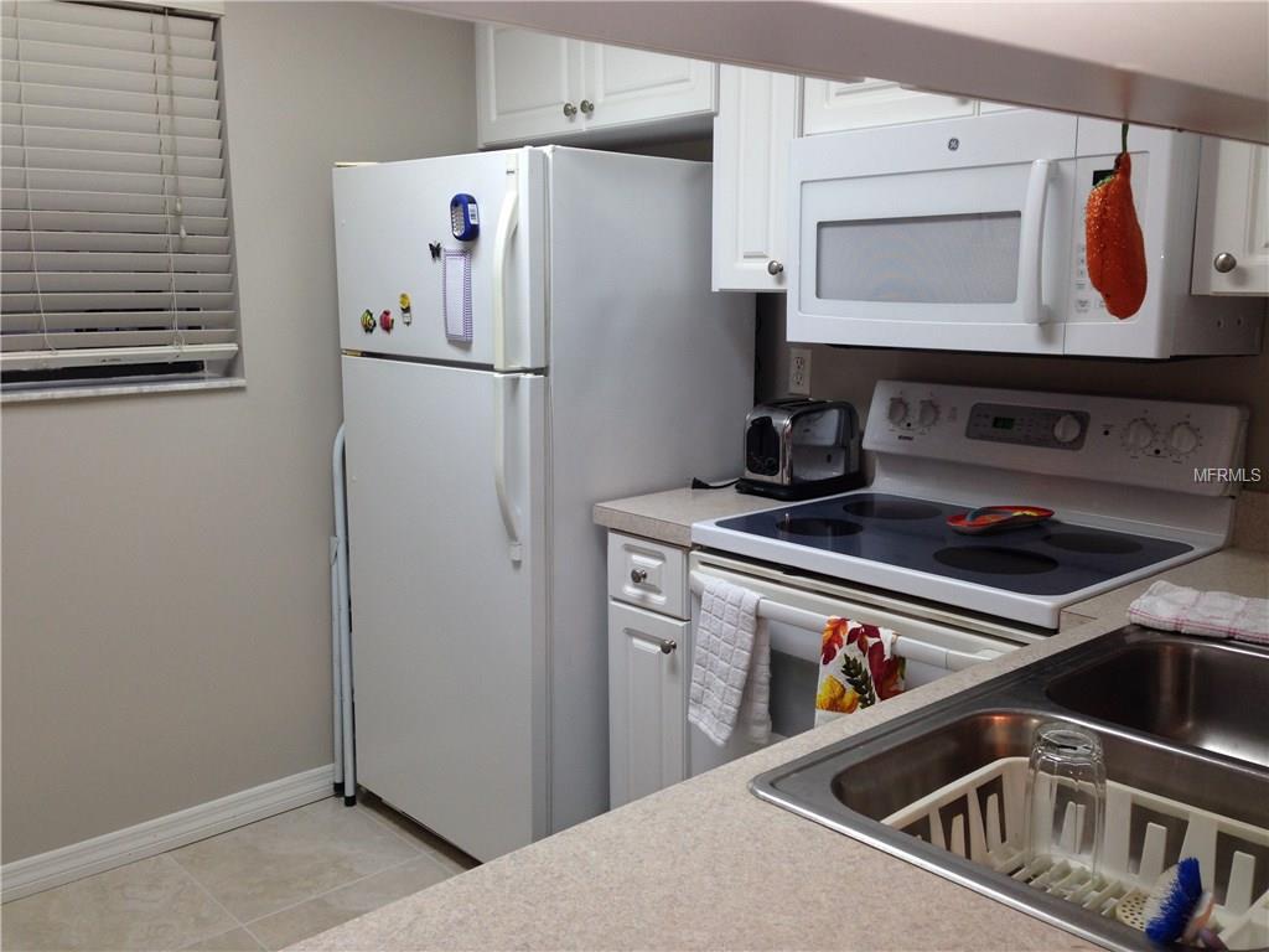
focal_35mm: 33
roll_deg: -1.0
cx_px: 634
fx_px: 1210
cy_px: 476
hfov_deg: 55.4
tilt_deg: -10.2
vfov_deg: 42.9
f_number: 2.4
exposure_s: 1/40
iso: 50
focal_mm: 4.12
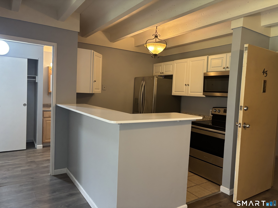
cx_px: 139
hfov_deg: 67.3
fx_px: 209
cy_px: 104
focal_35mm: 26
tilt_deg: -4.1
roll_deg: -2.1
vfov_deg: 53.1
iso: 200
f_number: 1.6
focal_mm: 5.96
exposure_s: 1/60
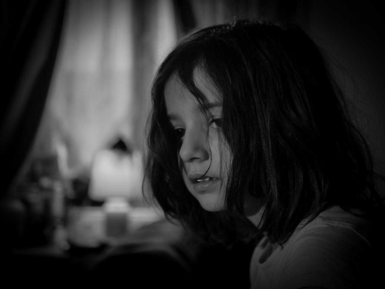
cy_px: 144
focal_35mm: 50
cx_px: 192
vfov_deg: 29.1
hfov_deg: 38.2
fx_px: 556
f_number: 1.7
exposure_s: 1/125
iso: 200
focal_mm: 25
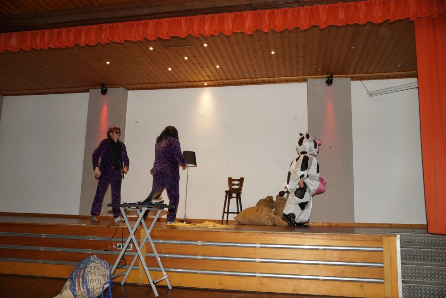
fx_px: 372
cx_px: 223
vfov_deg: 43.6
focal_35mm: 30
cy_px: 149
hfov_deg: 61.9
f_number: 4
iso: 400
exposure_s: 1/160
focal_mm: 20
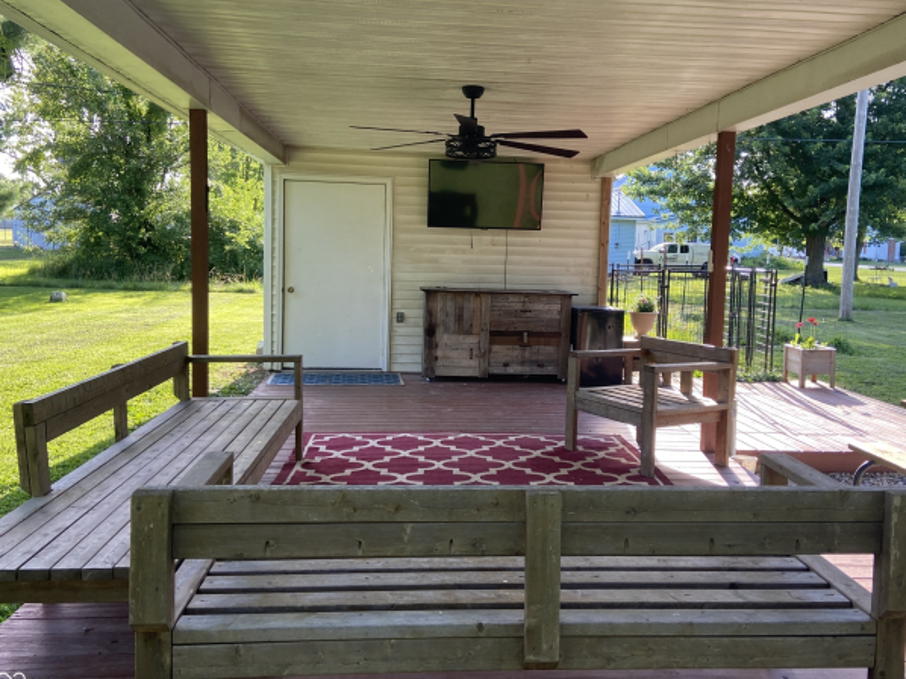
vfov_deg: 48.2
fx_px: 759
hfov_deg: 61.6
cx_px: 487
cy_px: 323
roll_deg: +0.5
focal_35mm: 29
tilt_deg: -4.2
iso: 32
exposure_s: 1/122
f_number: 1.8
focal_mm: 4.25
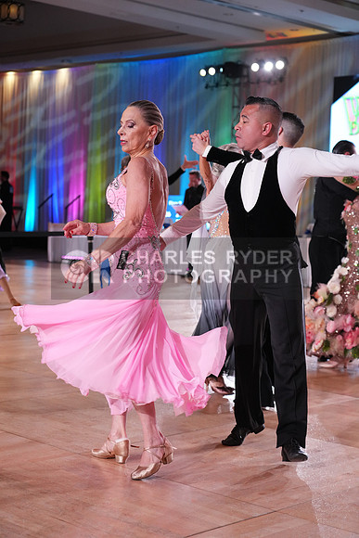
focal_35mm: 64
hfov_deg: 21.3
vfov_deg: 31.4
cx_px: 180
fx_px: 957
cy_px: 269
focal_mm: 64
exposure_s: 1/500
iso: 2500
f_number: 4
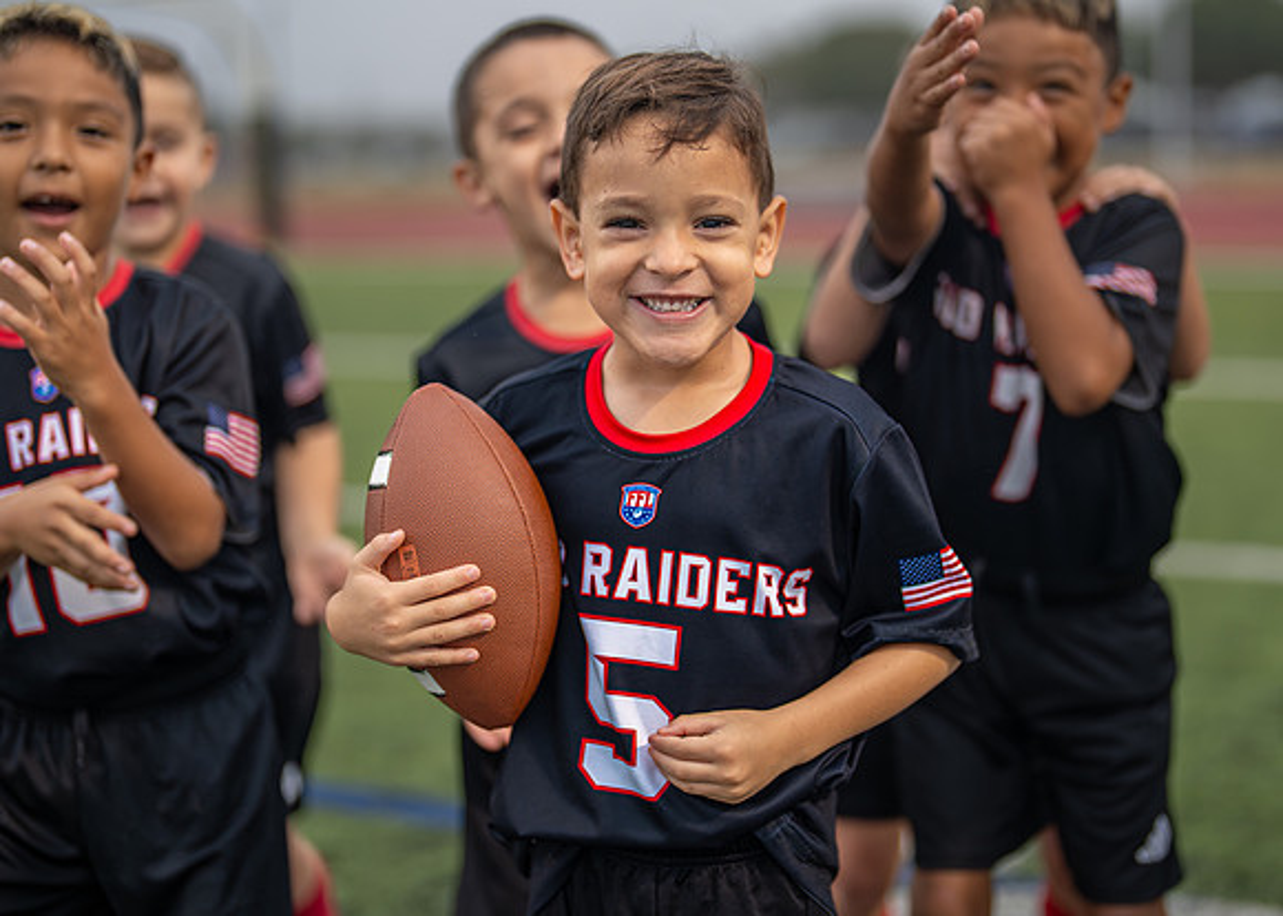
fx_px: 2339
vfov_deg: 22.1
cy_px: 407
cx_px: 709
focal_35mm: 64
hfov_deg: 30.6
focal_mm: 50
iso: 100
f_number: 1.2
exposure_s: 1/500
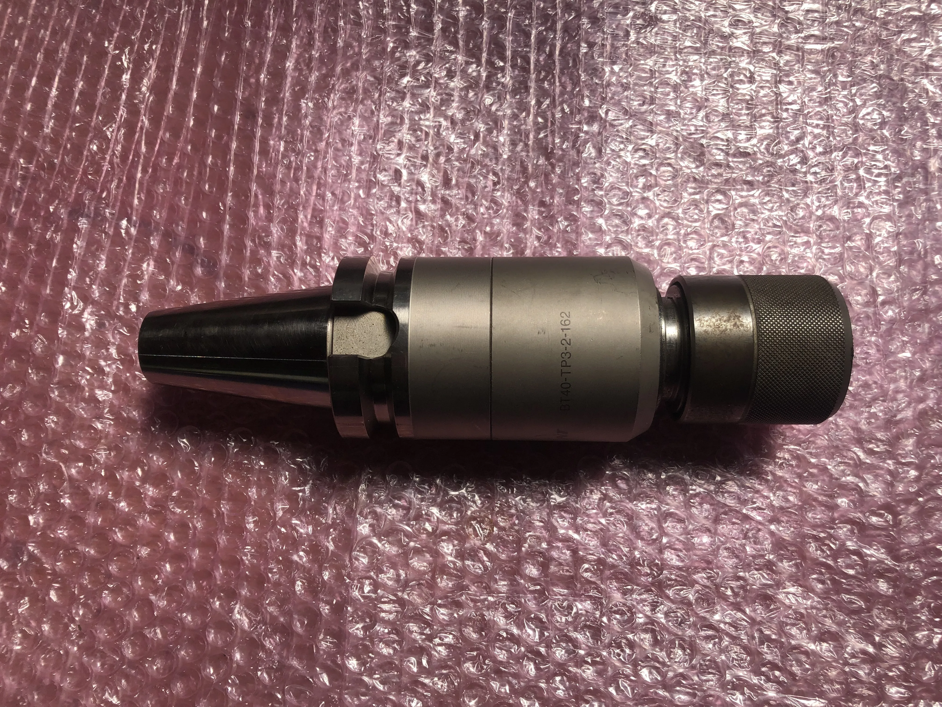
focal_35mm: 28
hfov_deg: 63.4
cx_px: 471
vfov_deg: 49.7
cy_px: 354
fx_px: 762
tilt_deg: -76.6
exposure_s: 1/1845
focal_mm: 3.99
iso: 20
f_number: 1.8
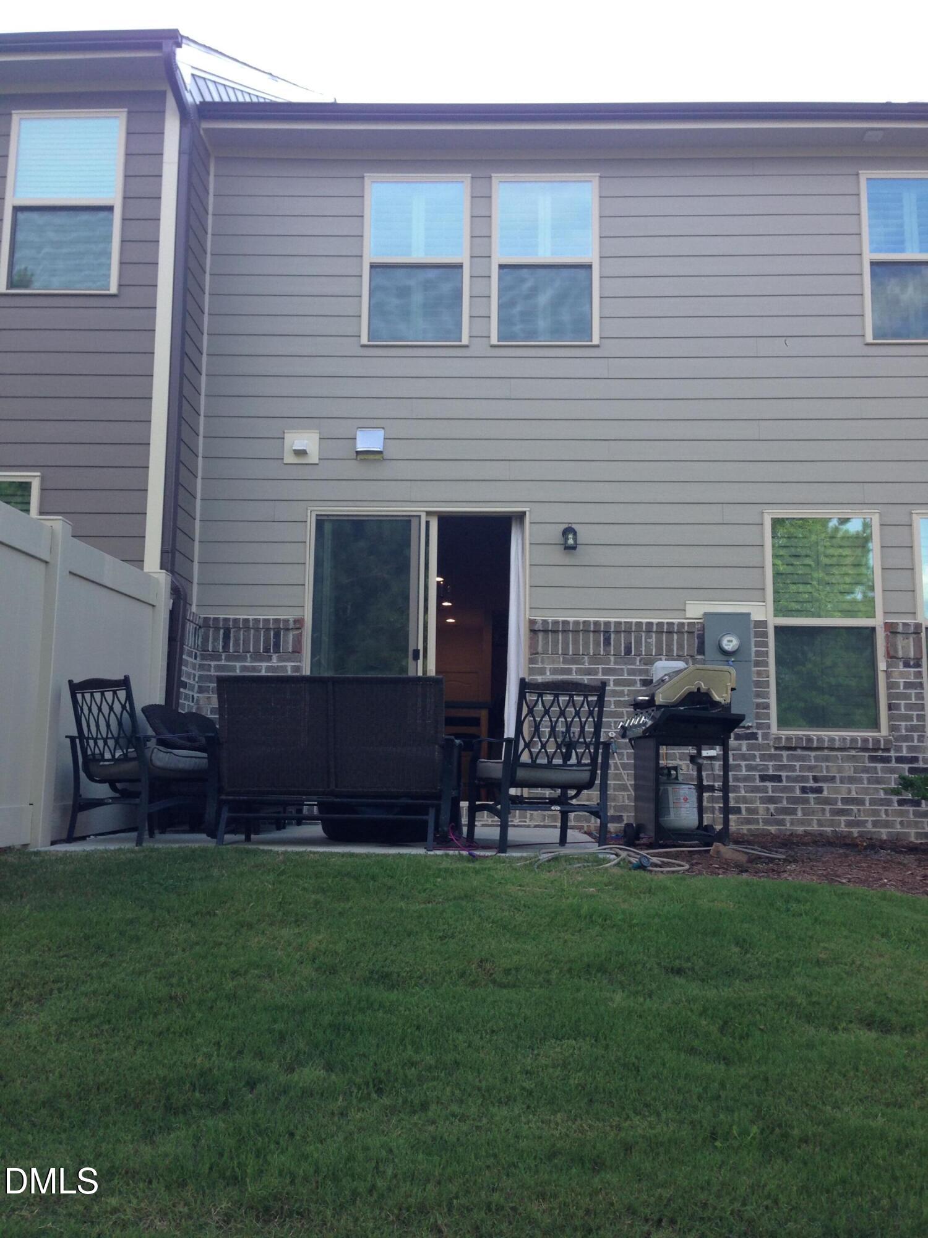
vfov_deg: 55.4
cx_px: 464
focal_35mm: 33
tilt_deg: +14.3
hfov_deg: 42.9
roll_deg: -0.3
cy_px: 619
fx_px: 1180
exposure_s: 1/263
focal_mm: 4.12
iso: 50
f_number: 2.4
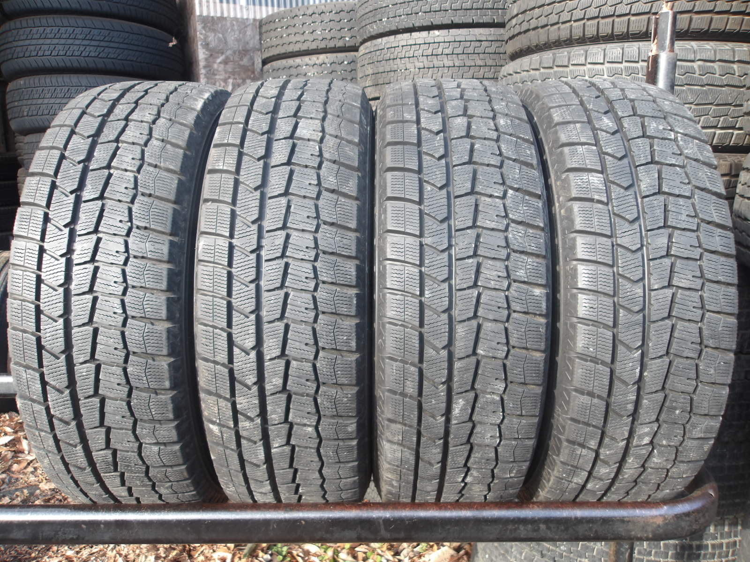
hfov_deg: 65.3
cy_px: 281
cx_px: 375
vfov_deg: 51.4
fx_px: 585
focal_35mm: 27
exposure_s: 1/96
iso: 100
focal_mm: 4.9
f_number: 3
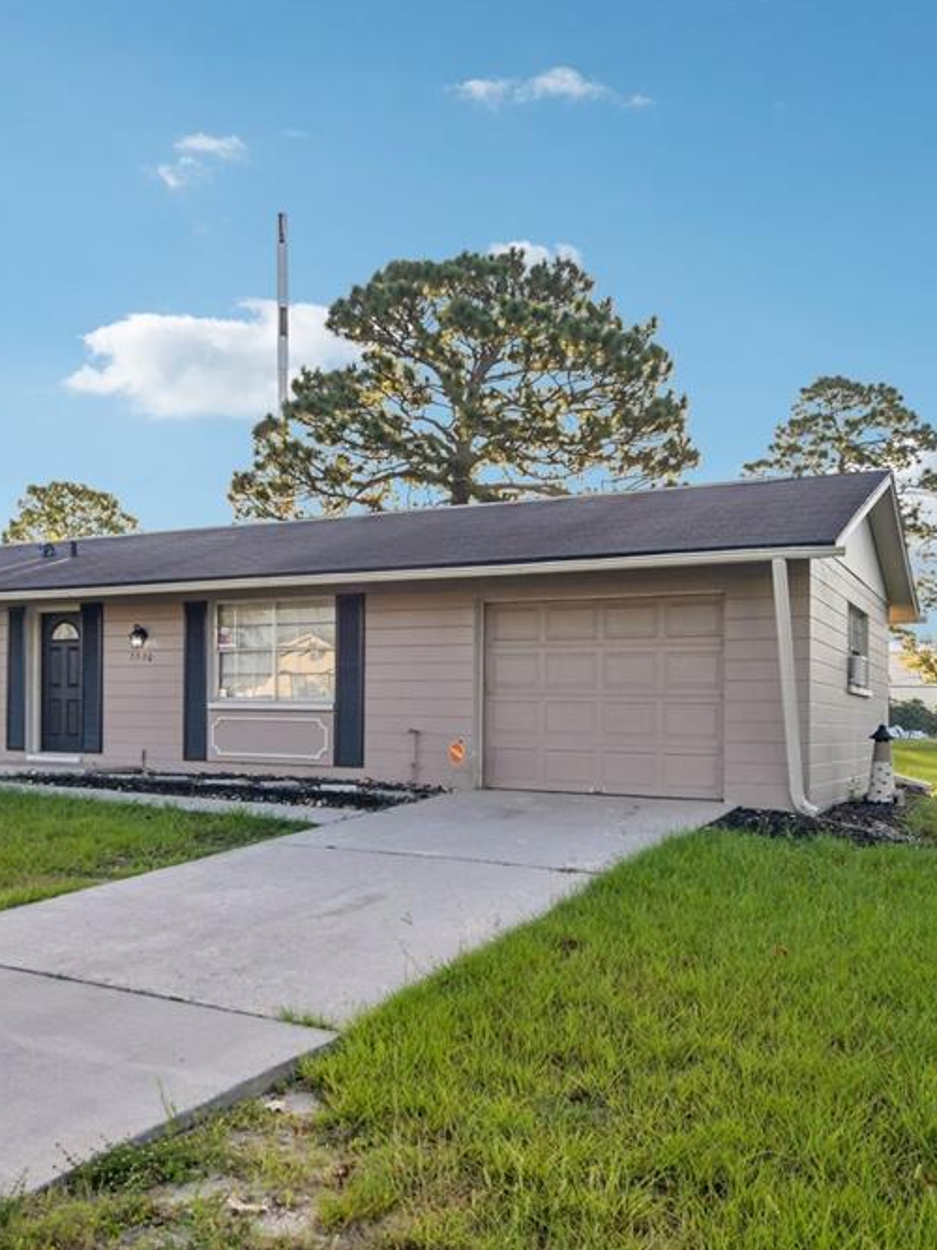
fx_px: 1119
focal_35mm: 31
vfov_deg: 58.4
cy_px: 635
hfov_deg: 45.1
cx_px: 352
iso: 400
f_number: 8
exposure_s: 1/500
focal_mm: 21
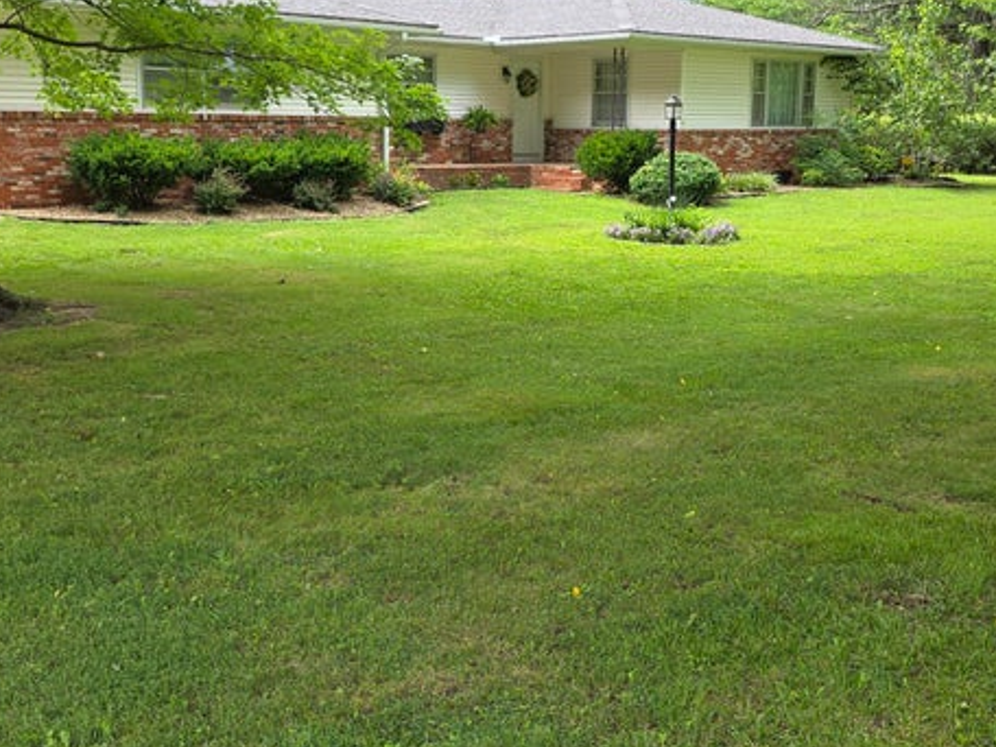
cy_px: 304
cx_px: 512
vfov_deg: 33.5
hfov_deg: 43.8
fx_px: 1237
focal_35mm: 43
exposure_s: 1/120
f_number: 1.7
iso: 16
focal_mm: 6.3
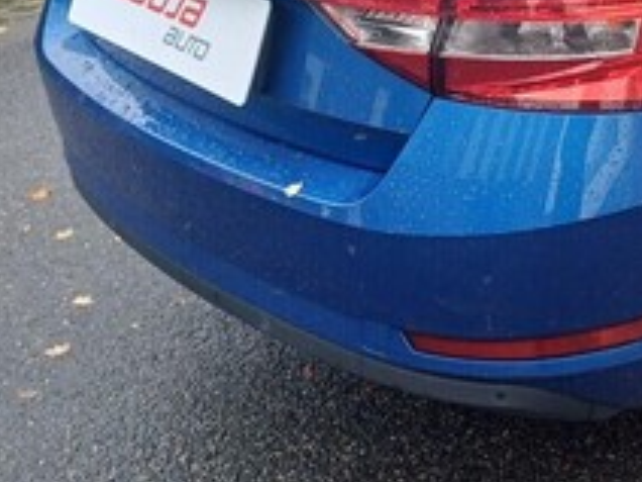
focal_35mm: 65
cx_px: 763
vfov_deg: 21.7
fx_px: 1206
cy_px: -5
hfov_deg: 26.6
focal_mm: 4.65
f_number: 1.8
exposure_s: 1/100
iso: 50
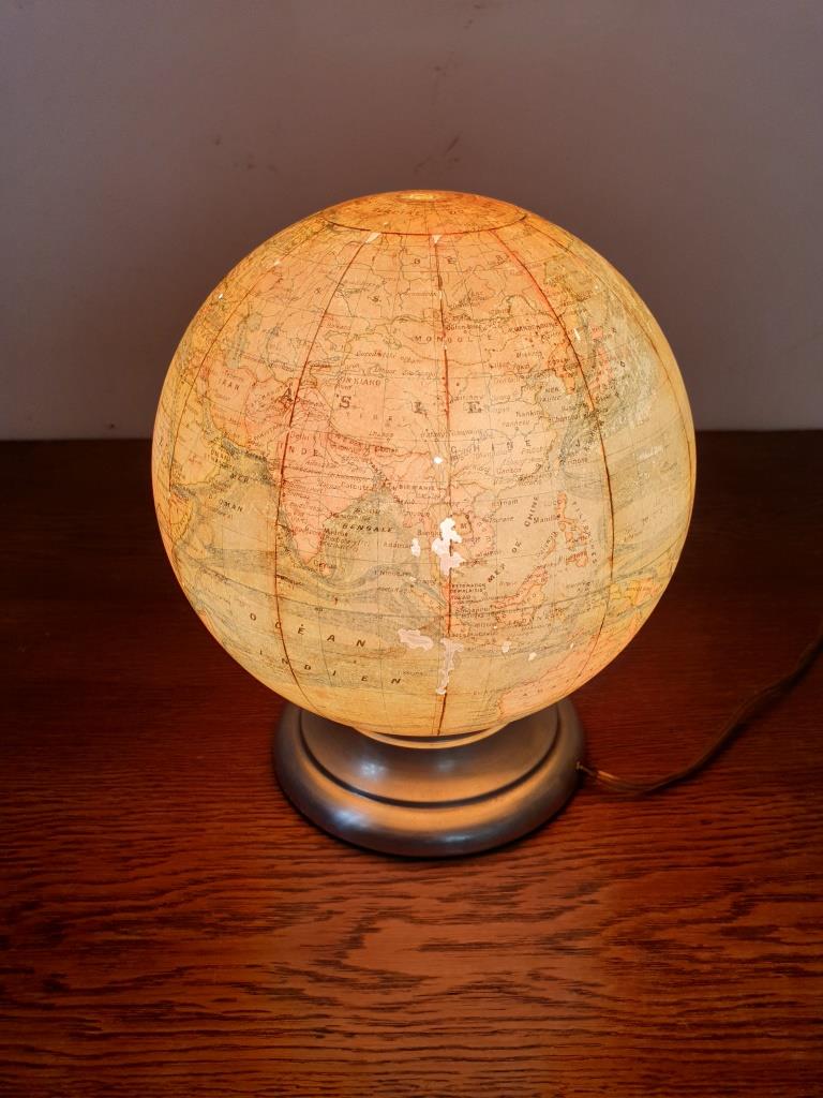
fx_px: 824
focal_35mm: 26
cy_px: 549
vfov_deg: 67.3
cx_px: 412
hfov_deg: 53.1
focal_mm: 4.3
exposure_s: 1/118
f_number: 2.4
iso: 50
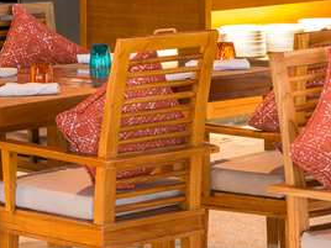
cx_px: 252
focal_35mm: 196
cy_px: -172
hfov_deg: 10.1
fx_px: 1874
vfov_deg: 7.4
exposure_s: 1/1.25
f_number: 8
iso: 100
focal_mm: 45
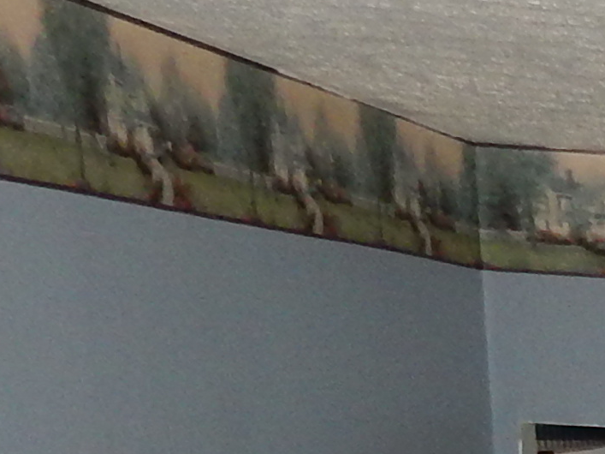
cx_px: 1634
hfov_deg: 10.0
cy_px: 1277
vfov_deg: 8.0
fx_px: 2848
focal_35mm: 163
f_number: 3.7
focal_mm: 4.5
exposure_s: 1/30
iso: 220
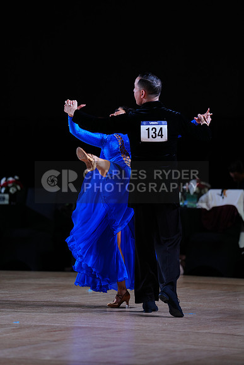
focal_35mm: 200
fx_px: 2032
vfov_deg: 10.3
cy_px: 182
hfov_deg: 6.9
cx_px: 122
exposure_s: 1/500
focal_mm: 200
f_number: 2.8
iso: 500
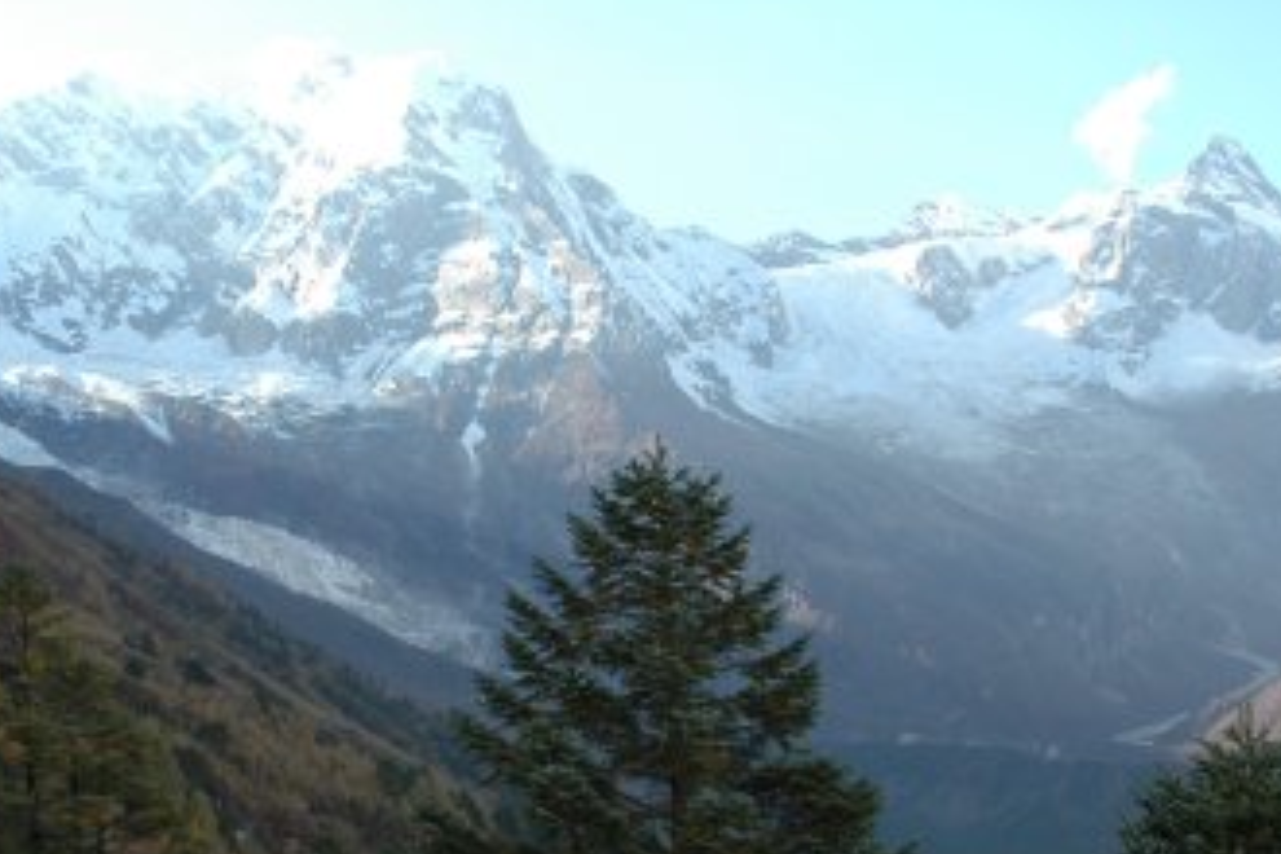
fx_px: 2562
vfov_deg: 18.7
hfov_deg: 28.1
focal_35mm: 72
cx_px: 594
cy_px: 703
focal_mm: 22
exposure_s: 1/160
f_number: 6.3
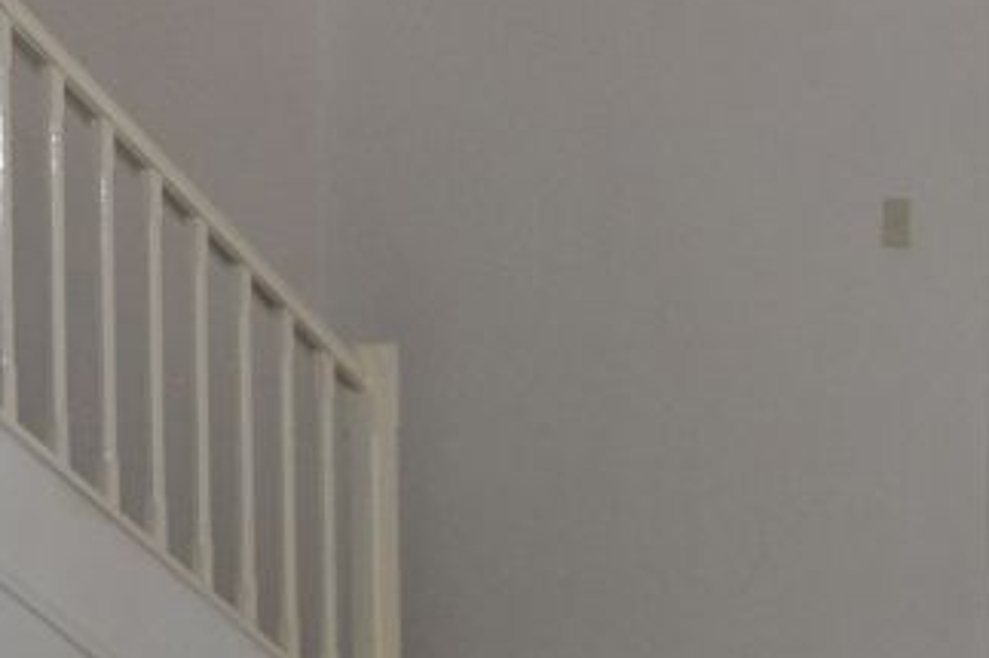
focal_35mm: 95
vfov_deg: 14.4
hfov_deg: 21.5
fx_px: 2608
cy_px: 352
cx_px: 508
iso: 800
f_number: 3.5
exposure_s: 1/60
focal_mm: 16
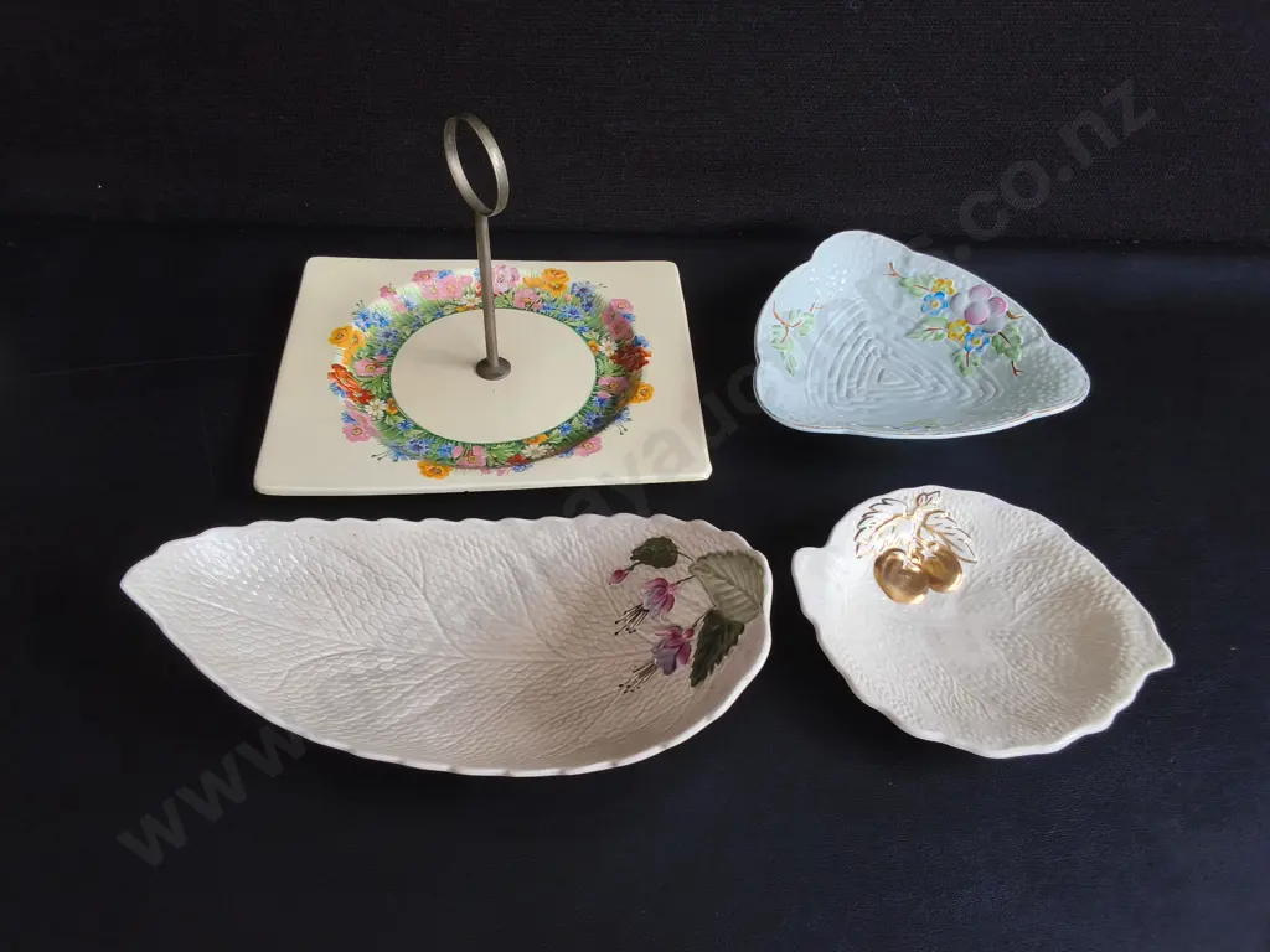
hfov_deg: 65.3
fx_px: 991
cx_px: 635
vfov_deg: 51.4
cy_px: 476
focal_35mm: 27
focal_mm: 2.87
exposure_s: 1/100
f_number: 2
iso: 50
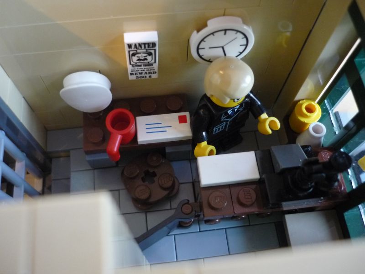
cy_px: 137
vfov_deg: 42.9
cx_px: 182
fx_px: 348
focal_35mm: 33
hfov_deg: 55.4
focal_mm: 5.5
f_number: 2.8
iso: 400
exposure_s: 1/13
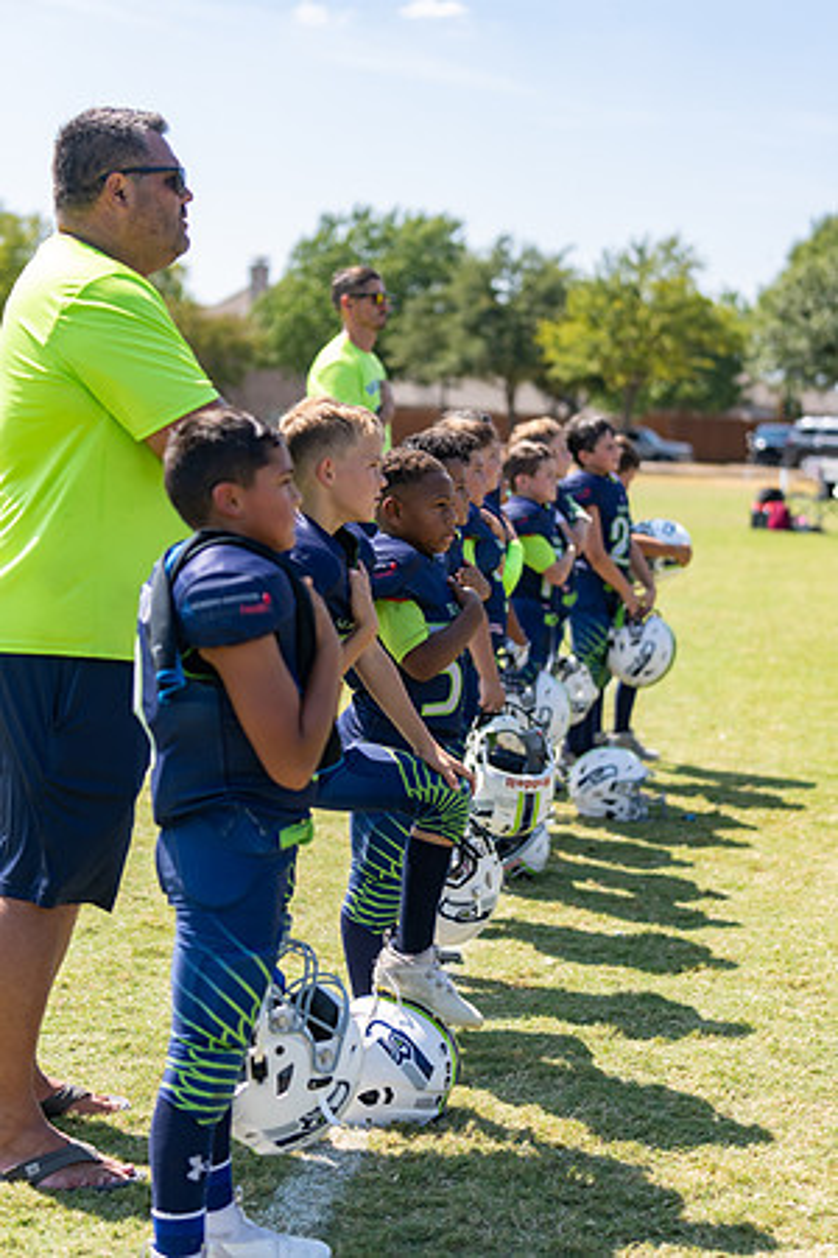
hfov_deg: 19.5
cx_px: 419
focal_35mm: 70
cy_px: 629
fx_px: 2444
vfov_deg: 28.8
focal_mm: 70
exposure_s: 1/800
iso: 100
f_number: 2.8
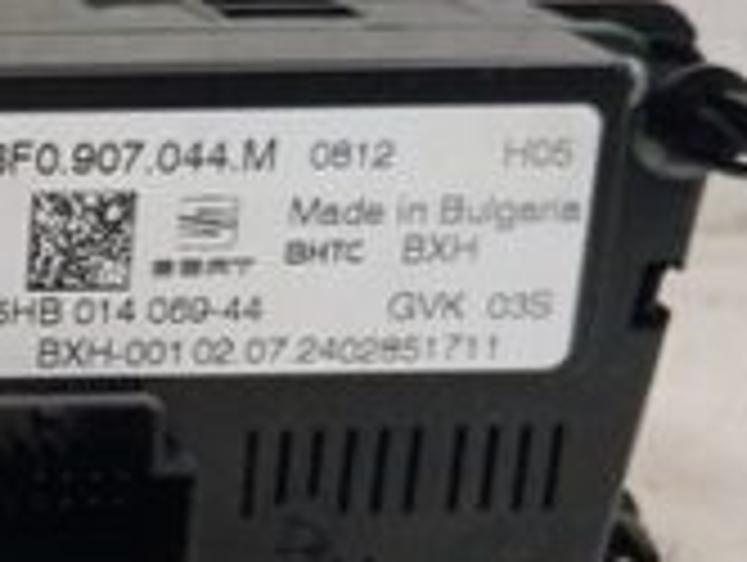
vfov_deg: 12.5
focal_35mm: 118
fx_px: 2550
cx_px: -526
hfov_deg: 14.9
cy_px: 501
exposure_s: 1/33.3
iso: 516
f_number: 1.8
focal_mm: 4.22
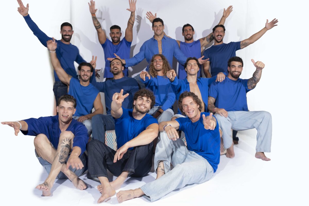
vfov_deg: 45.0
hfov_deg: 63.7
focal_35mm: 29
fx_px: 249
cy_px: 103
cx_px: 154
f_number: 7.1
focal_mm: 19.4
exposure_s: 1/125
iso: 125
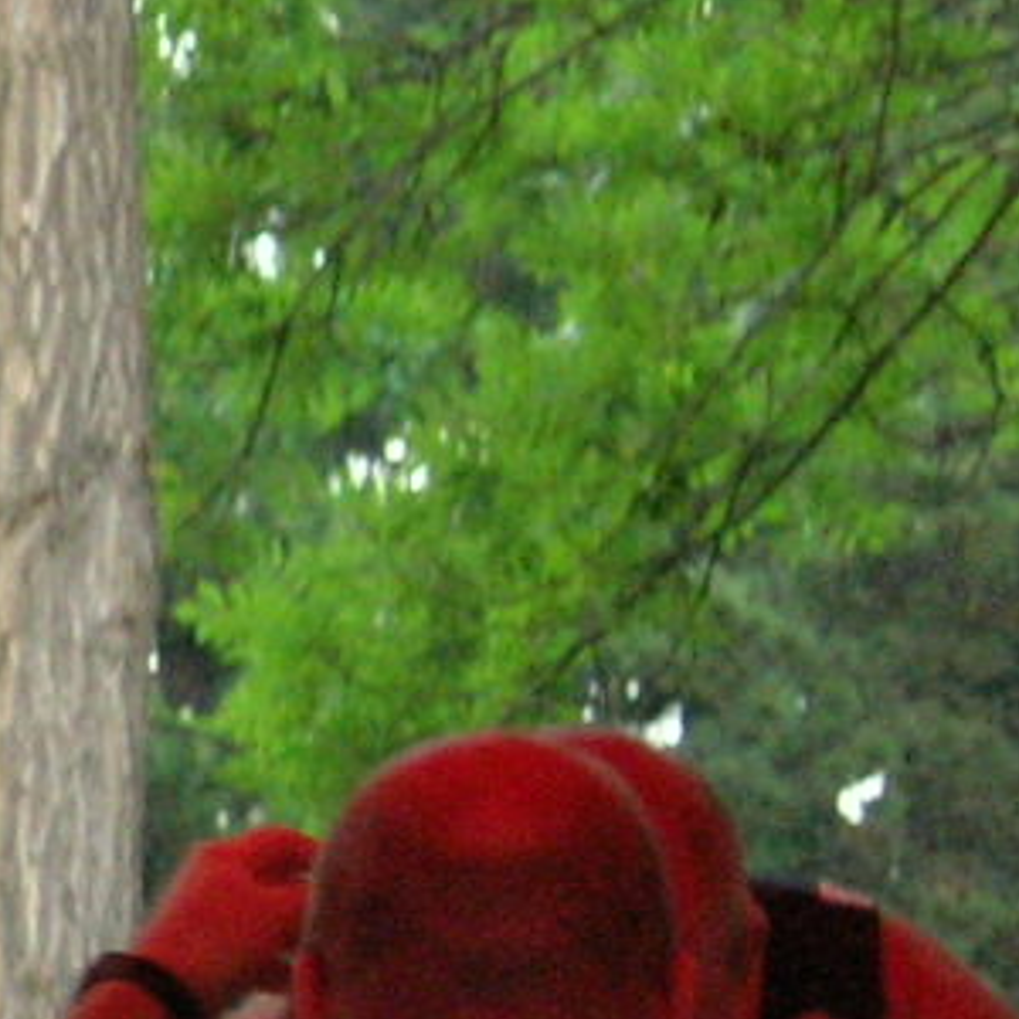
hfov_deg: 5.1
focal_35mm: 339
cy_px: 1019
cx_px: -1073
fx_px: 11290
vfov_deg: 5.2
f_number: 3.7
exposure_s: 1/91.7
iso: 400
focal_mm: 14.9
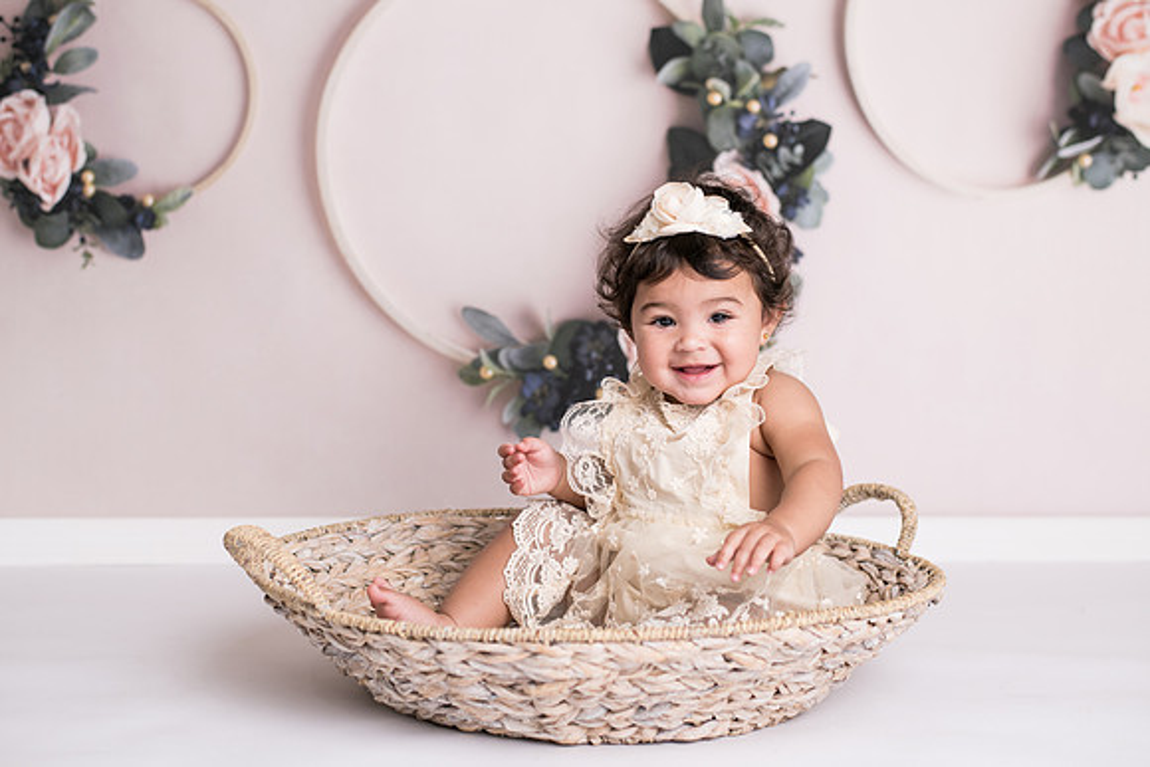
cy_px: 384
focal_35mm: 53
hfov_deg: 37.5
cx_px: 556
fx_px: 1692
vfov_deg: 25.5
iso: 200
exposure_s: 1/200
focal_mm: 50
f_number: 3.5
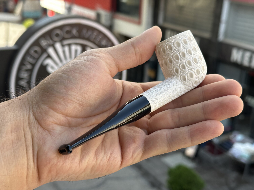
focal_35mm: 48
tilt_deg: -19.6
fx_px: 352
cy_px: 95
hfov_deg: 39.7
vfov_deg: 30.3
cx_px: 127
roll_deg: -3.0
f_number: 1.78
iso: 64
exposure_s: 1/441
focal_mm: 6.86
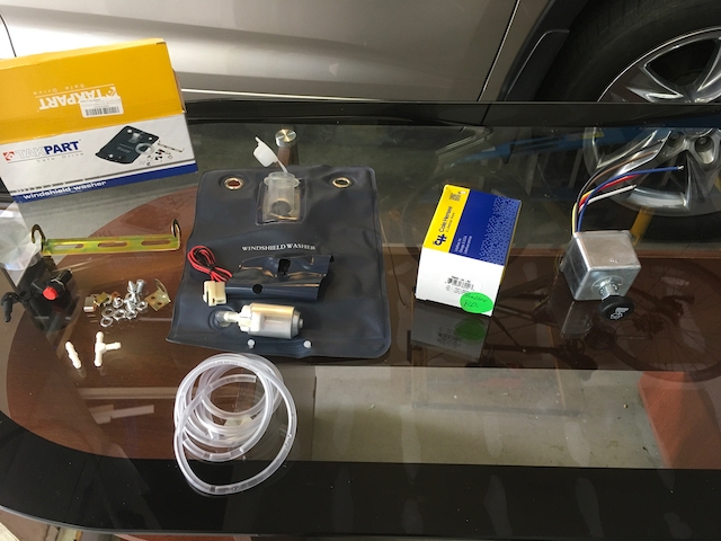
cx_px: 360
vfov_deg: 48.2
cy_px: 270
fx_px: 604
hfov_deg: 61.7
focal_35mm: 29
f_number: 2.2
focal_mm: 4.15
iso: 125
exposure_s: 1/30
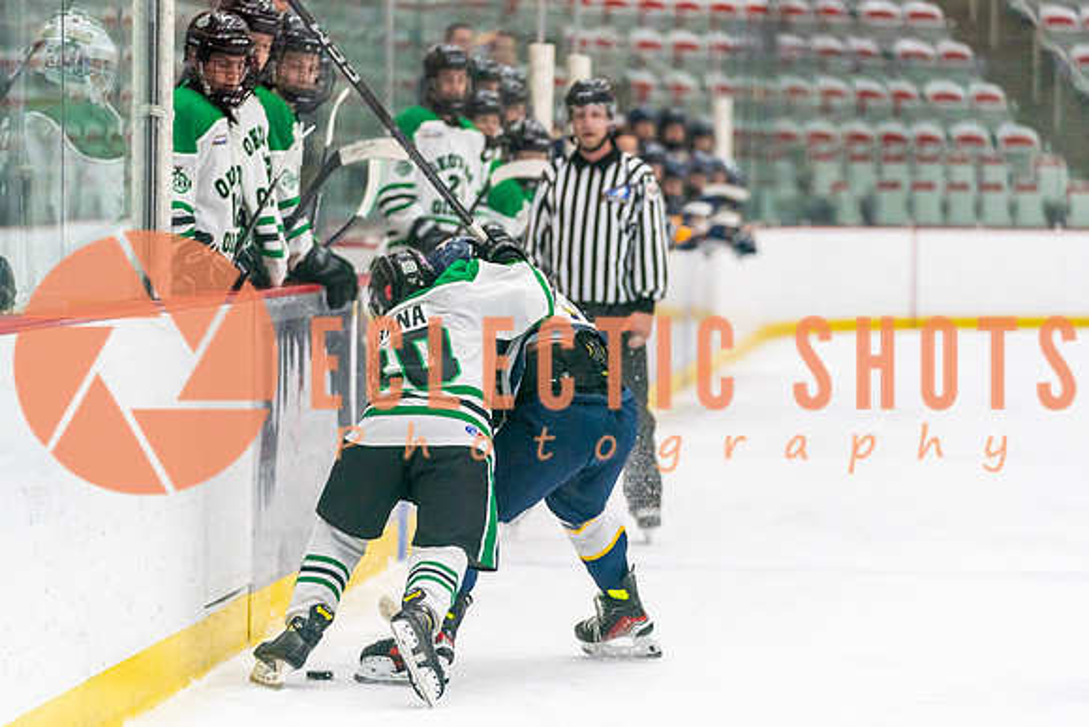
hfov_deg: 12.5
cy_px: 477
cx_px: 544
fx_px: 4963
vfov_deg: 8.4
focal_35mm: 164
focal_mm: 125
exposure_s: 1/1250
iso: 3200
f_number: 2.8
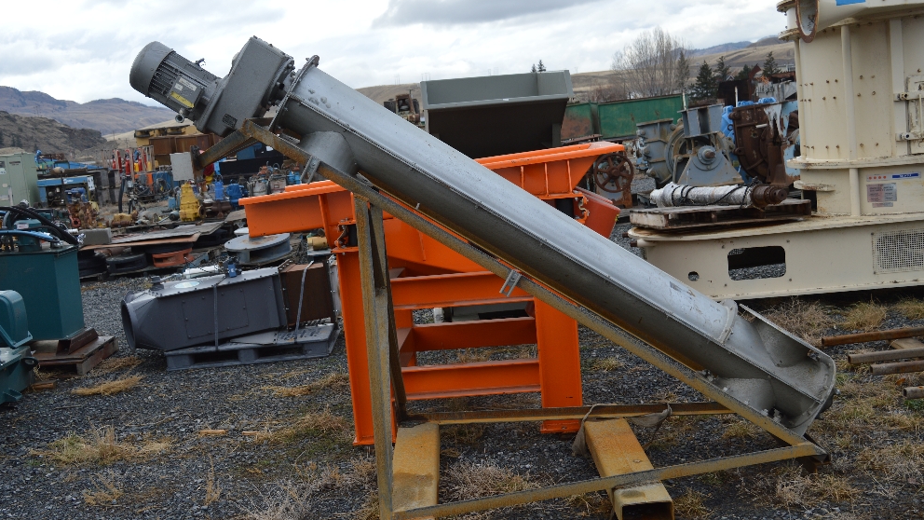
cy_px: 288
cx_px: 463
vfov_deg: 31.2
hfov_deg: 52.8
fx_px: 931
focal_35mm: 38
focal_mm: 24
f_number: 5.6
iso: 100
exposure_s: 1/125
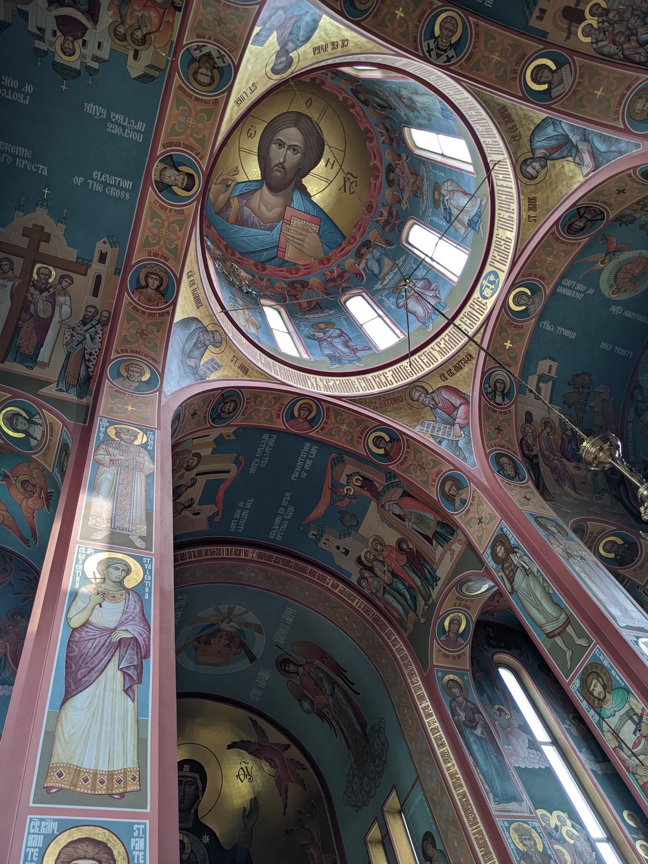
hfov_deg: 51.4
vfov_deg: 65.3
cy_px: 432
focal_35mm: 27
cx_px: 324
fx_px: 674
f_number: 1.73
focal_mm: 4.38
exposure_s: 1/120
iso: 89
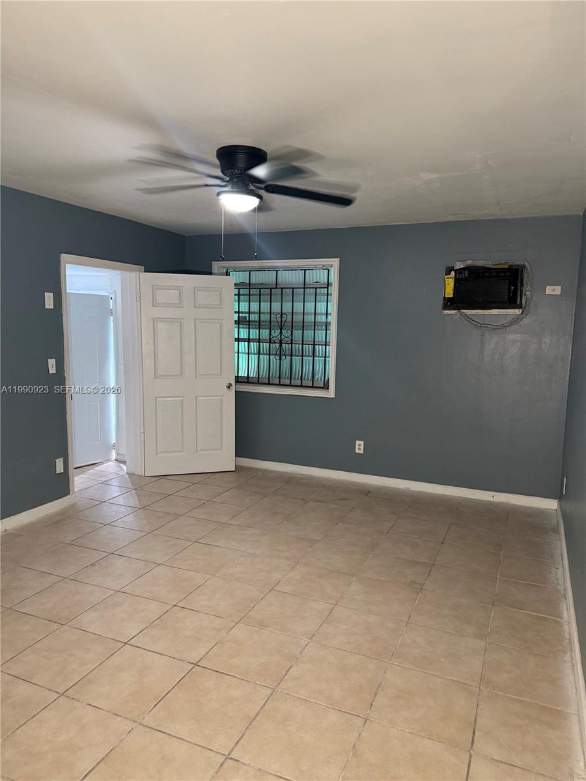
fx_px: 542
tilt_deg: -8.8
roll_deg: -0.7
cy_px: 390
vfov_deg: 71.6
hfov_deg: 56.8
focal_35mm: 24
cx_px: 293
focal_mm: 6.76
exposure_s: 1/60
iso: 400
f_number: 1.78
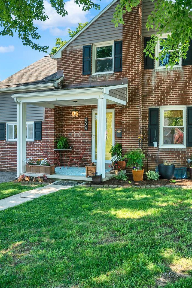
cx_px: 127
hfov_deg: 41.8
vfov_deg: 60.3
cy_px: 137
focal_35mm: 31
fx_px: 248
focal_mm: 16
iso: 160
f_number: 8
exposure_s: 1/60
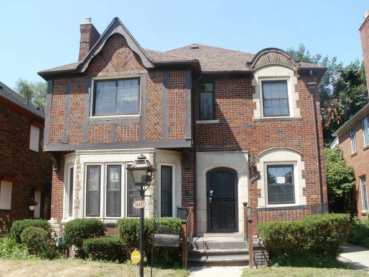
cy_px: 138
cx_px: 184
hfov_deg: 51.4
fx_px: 384
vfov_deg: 39.7
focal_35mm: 36
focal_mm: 6.3
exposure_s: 1/200
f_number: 5.6
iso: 100
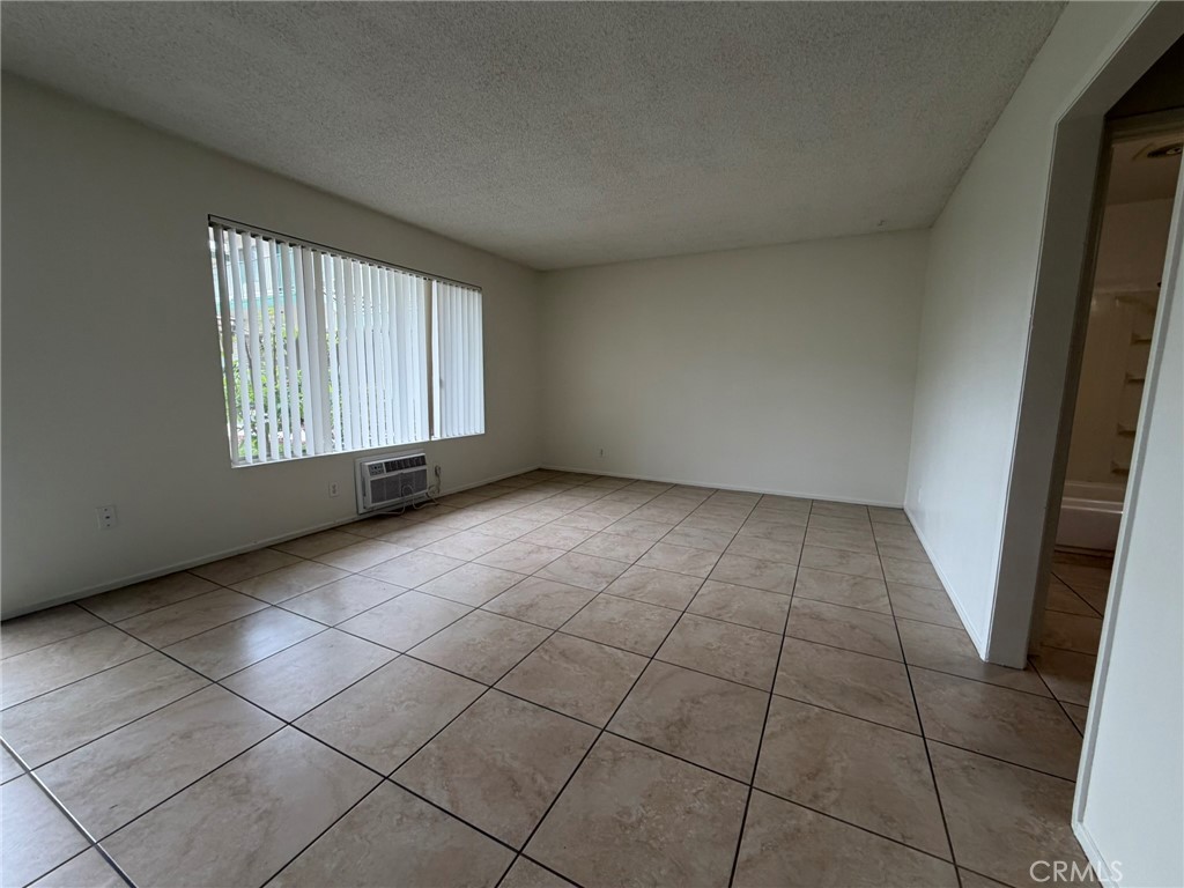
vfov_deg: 85.7
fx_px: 479
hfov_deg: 102.1
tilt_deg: -7.2
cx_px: 592
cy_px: 444
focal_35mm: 14
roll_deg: +0.0
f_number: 2.2
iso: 125
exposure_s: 1/120
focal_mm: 2.22
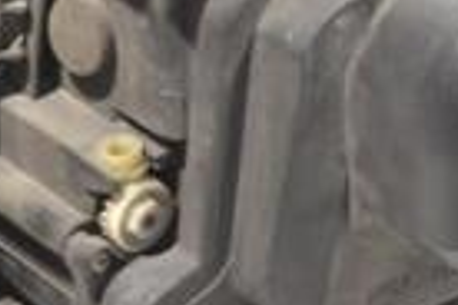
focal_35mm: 325
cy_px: -30
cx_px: -226
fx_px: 4134
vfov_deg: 4.2
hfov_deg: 6.3
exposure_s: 1/160
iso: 3200
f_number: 6.3
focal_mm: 50
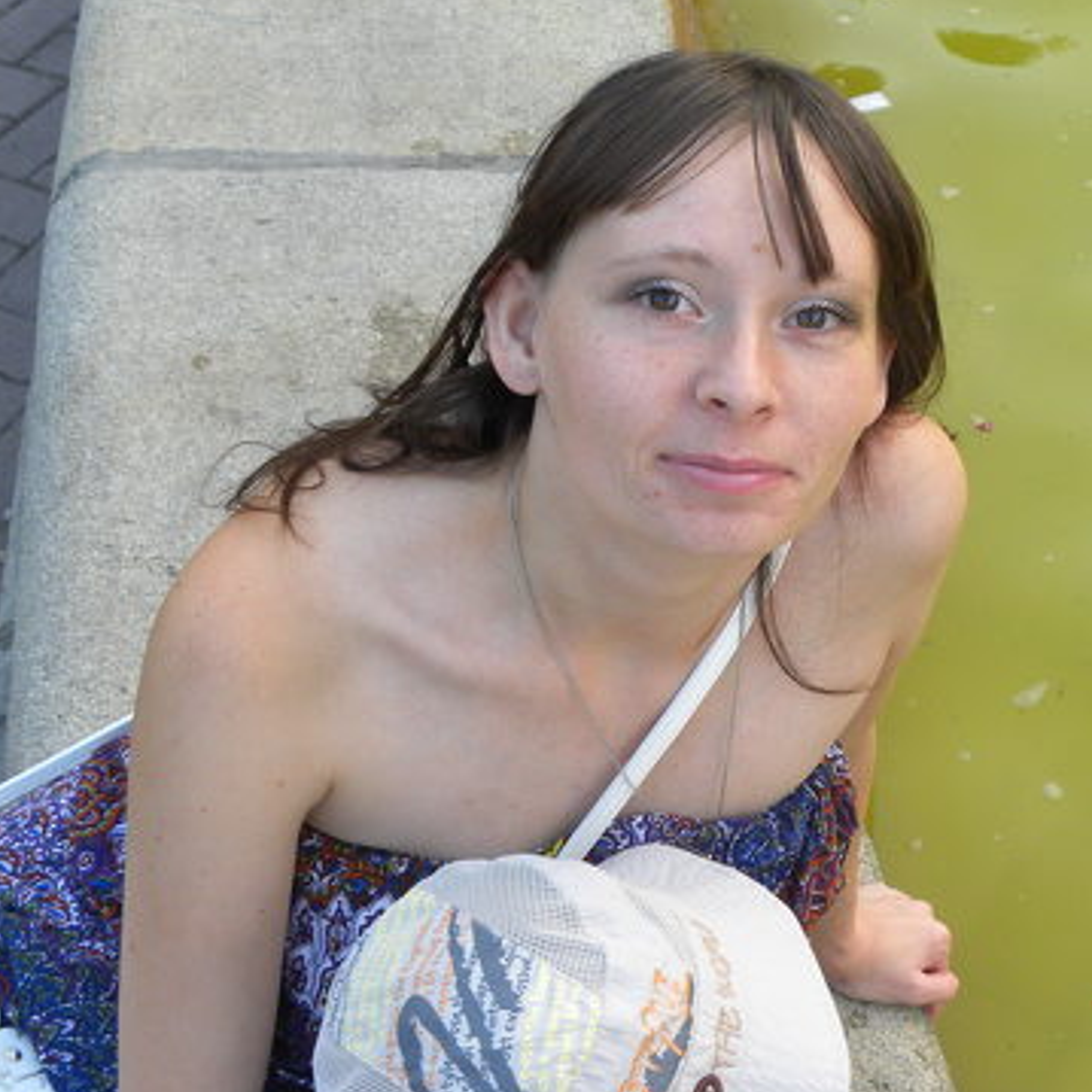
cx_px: 739
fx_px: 2427
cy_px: 475
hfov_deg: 25.2
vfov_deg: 25.3
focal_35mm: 68
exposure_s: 1/60
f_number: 3.2
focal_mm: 8.2
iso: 126
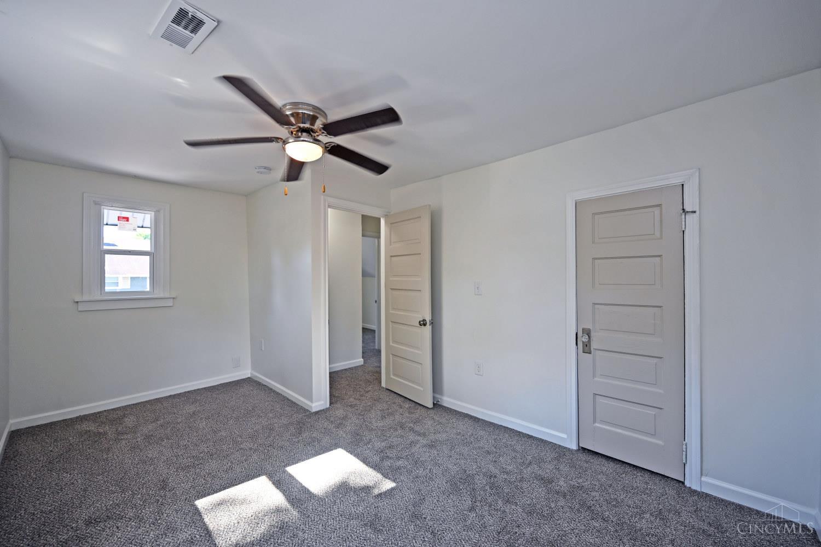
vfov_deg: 81.2
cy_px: 274
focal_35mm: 14
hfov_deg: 104.3
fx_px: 319
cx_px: 410
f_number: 4
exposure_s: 1/60
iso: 200
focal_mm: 14
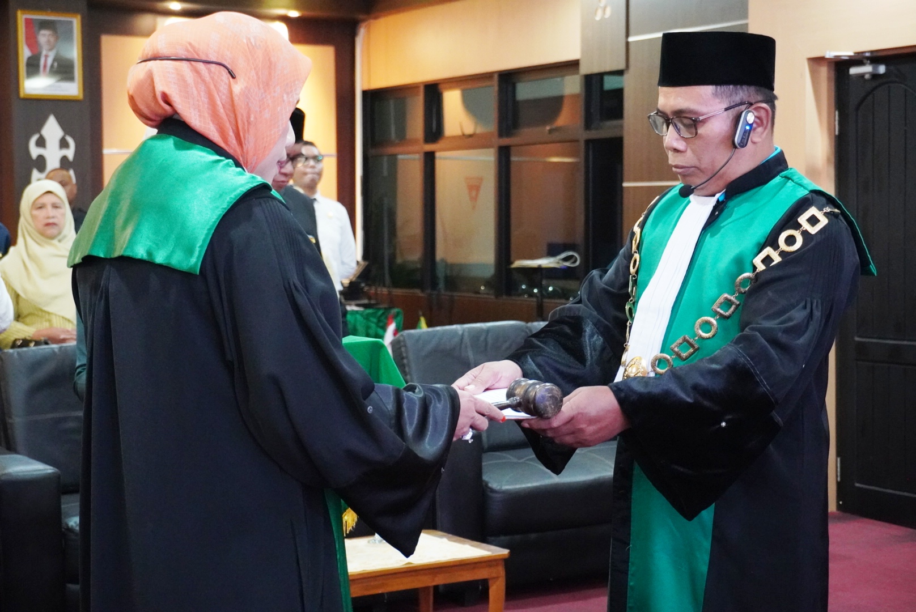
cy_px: 306
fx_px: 1680
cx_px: 458
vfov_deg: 20.6
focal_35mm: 66
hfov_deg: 30.5
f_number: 5.6
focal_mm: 44
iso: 6400
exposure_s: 1/50
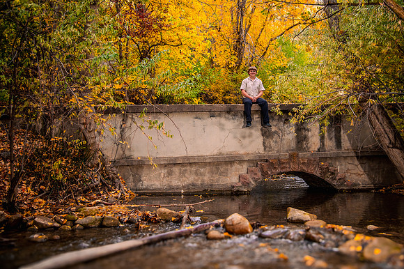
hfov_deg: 52.5
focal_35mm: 36
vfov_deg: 36.4
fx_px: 408
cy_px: 116
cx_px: 230
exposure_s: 1/80
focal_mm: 32
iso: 1250
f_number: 4
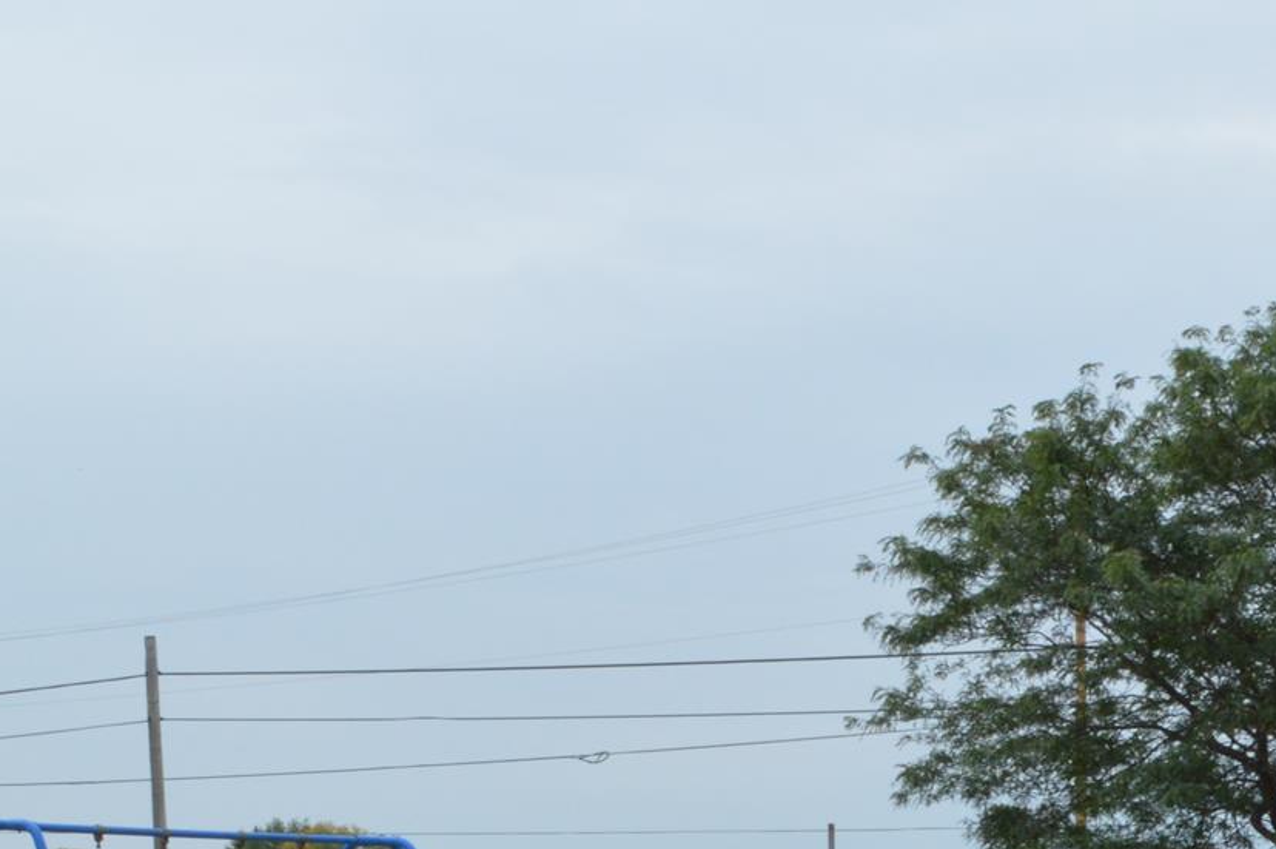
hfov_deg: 23.0
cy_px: 1195
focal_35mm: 88
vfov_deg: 14.6
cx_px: 861
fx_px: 3117
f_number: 18
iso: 400
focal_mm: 20
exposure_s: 1/125
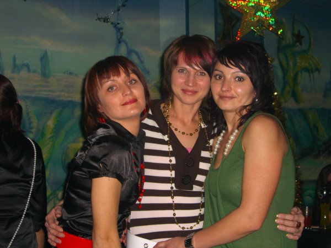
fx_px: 545
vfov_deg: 25.7
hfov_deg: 33.8
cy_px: 124
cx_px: 166
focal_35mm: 57
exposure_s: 1/60
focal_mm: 11.8
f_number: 3.6
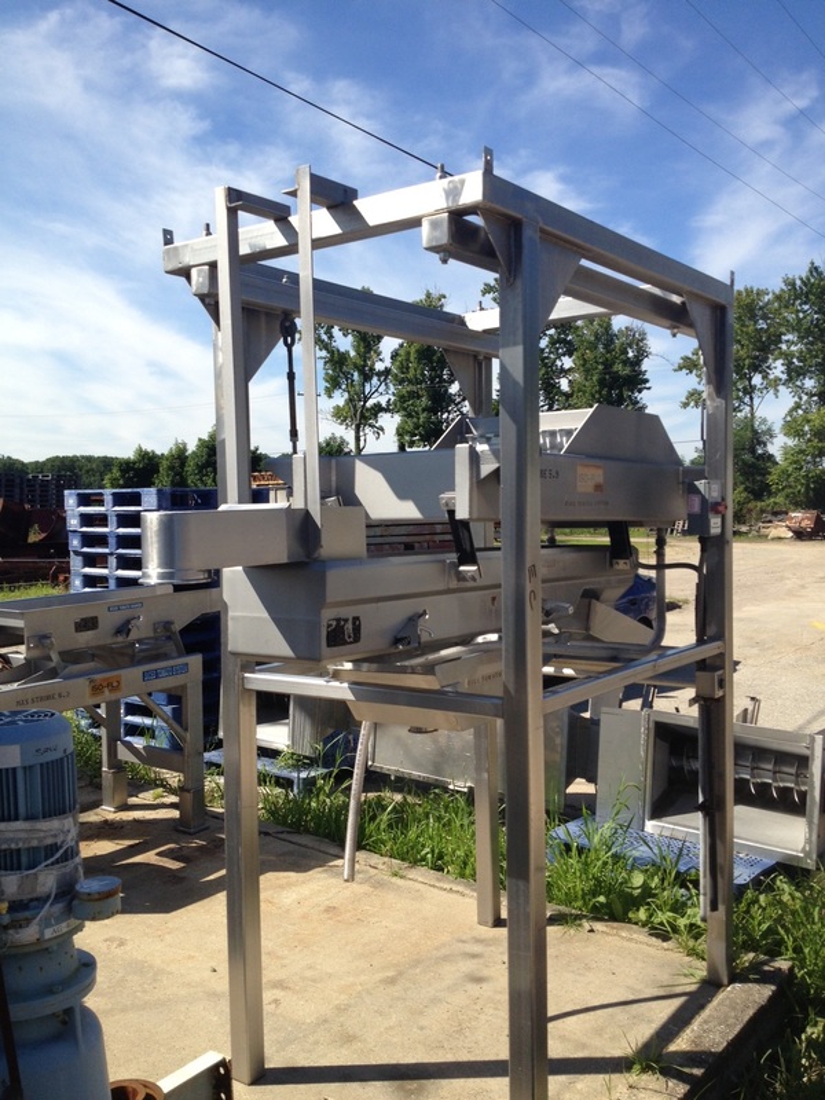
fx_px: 1112
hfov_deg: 40.7
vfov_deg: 52.6
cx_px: 412
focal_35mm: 35
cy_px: 550
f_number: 2.4
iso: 50
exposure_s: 1/1493
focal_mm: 4.28
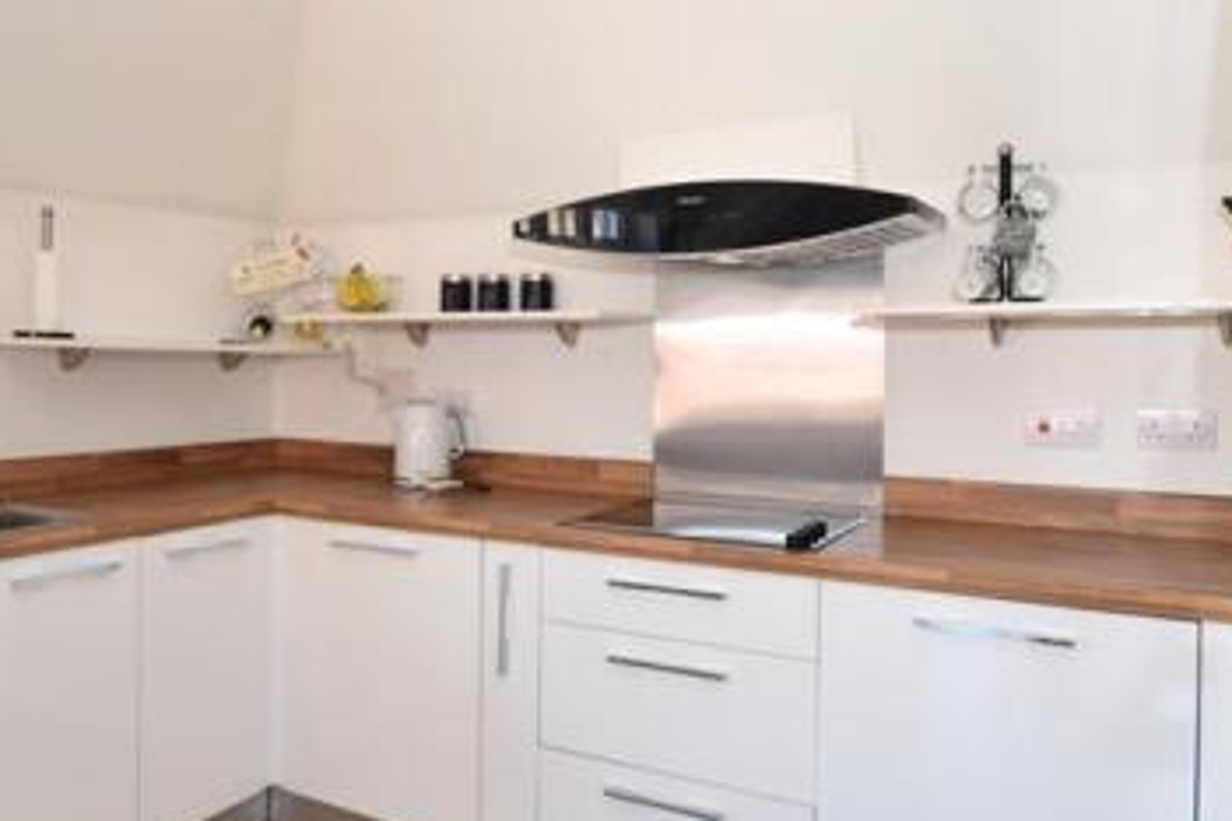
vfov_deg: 46.2
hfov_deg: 64.5
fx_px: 958
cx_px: 463
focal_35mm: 28
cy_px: 339
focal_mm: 10
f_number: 5.6
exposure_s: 1/25
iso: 400
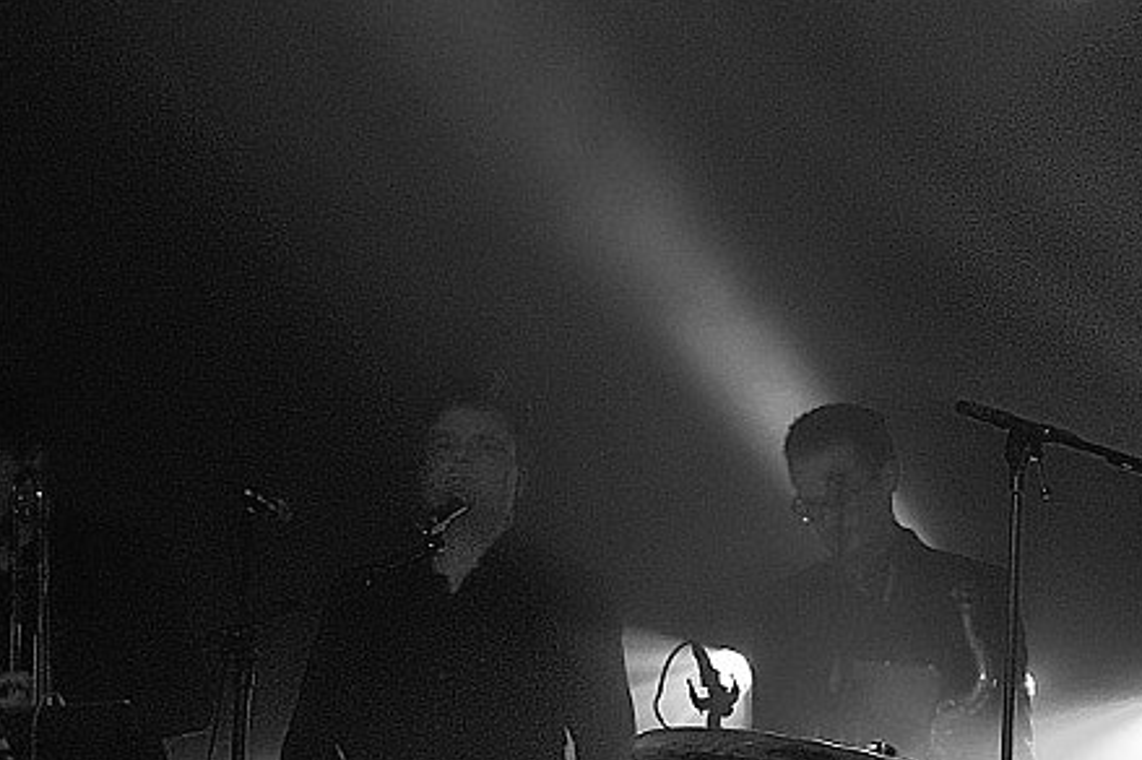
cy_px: 484
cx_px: 1930
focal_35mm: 135
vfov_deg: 10.1
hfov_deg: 13.8
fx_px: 4279
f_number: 3.2
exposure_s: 1/125
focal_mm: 24.9
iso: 6400
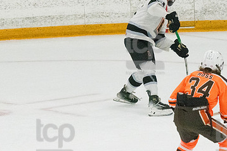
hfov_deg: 4.5
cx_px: 145
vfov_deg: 3.0
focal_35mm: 462
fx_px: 2910
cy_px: 53
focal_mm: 190
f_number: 5
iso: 8000
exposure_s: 1/1600
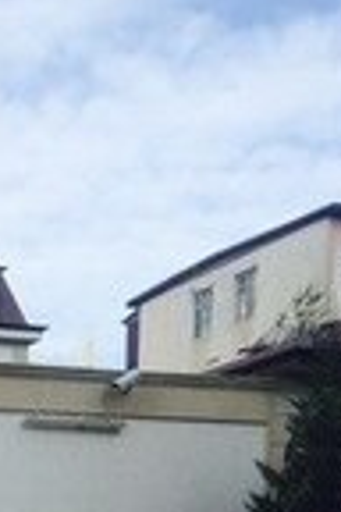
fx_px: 1478
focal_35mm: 104
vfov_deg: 17.4
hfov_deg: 12.3
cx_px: -224
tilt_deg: -5.2
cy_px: 793
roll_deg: -0.6
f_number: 2.2
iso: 32
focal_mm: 4.15
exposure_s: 1/1364
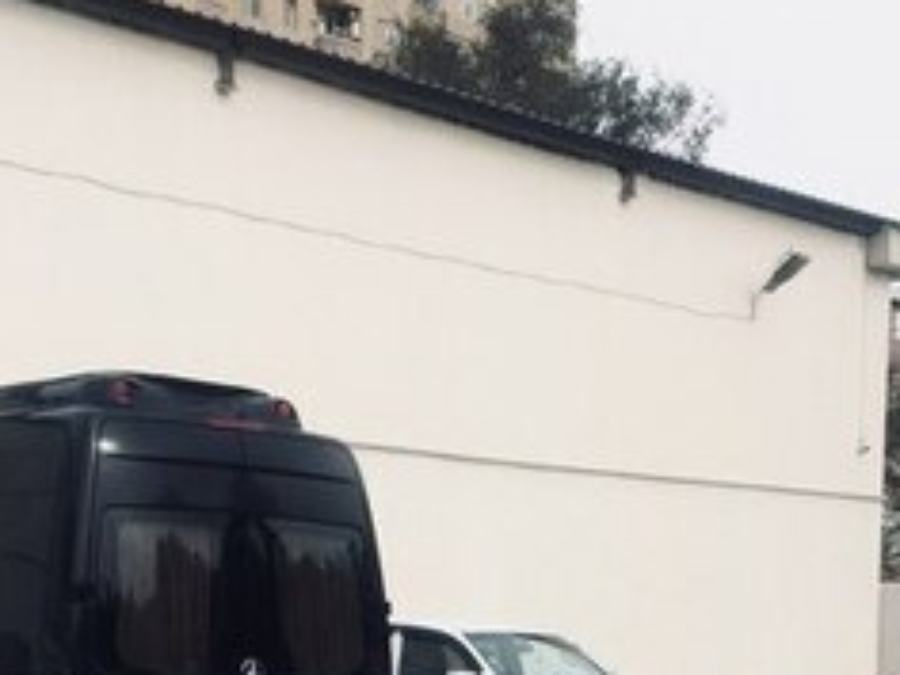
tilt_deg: -12.9
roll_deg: -1.9
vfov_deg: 16.9
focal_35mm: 81
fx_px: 2106
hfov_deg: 24.1
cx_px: 511
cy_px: 932
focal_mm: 4.15
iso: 32
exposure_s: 1/1368
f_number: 2.2
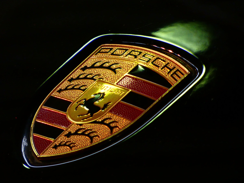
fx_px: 8459
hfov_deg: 1.7
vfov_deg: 1.2
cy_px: 92
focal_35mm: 1200
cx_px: 122
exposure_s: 1/80
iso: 400
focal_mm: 215
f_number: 7.1
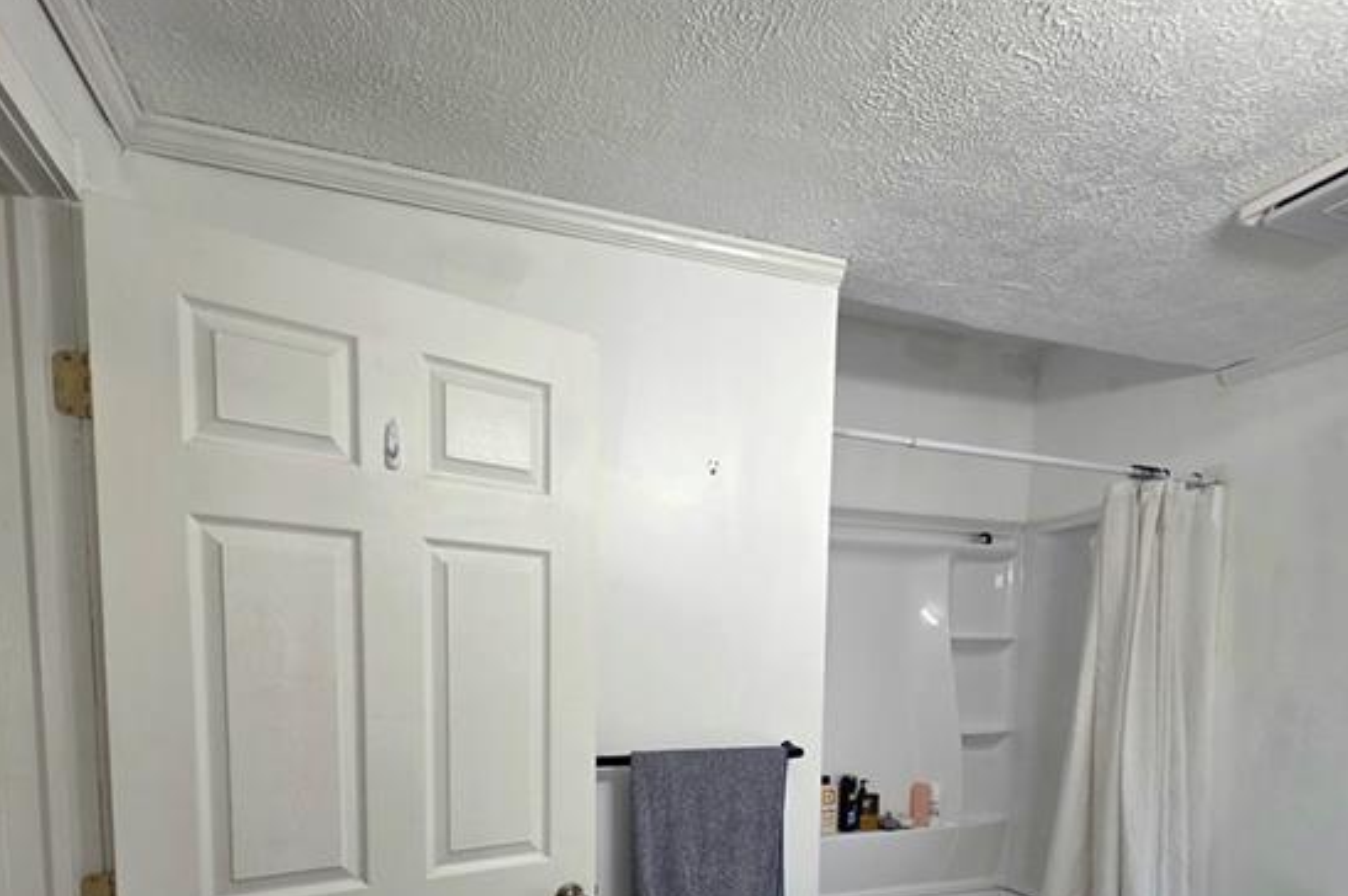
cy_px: 731
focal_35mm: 19
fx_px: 711
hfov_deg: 86.9
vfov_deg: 58.9
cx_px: 663
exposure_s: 1/120
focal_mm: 2.2
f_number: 1.9
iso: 125
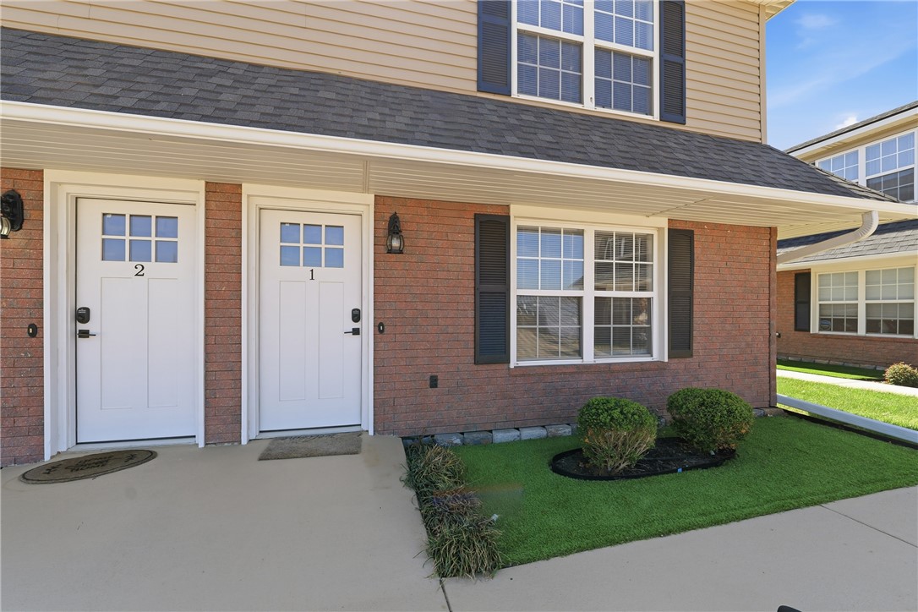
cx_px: 459
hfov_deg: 104.3
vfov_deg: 81.2
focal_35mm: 14
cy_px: 306
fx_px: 357
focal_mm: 14
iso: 400
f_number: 10
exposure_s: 1/400
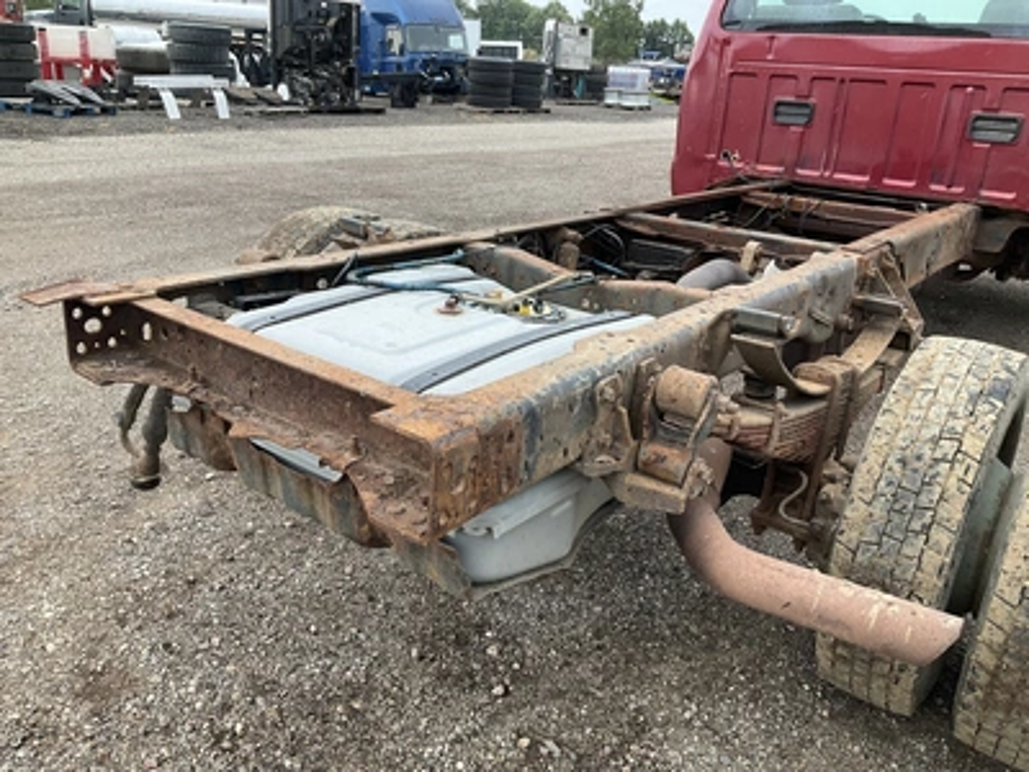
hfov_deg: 61.7
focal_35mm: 29
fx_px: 862
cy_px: 386
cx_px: 514
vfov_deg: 48.2
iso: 20
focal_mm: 3
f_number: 1.8
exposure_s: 1/149
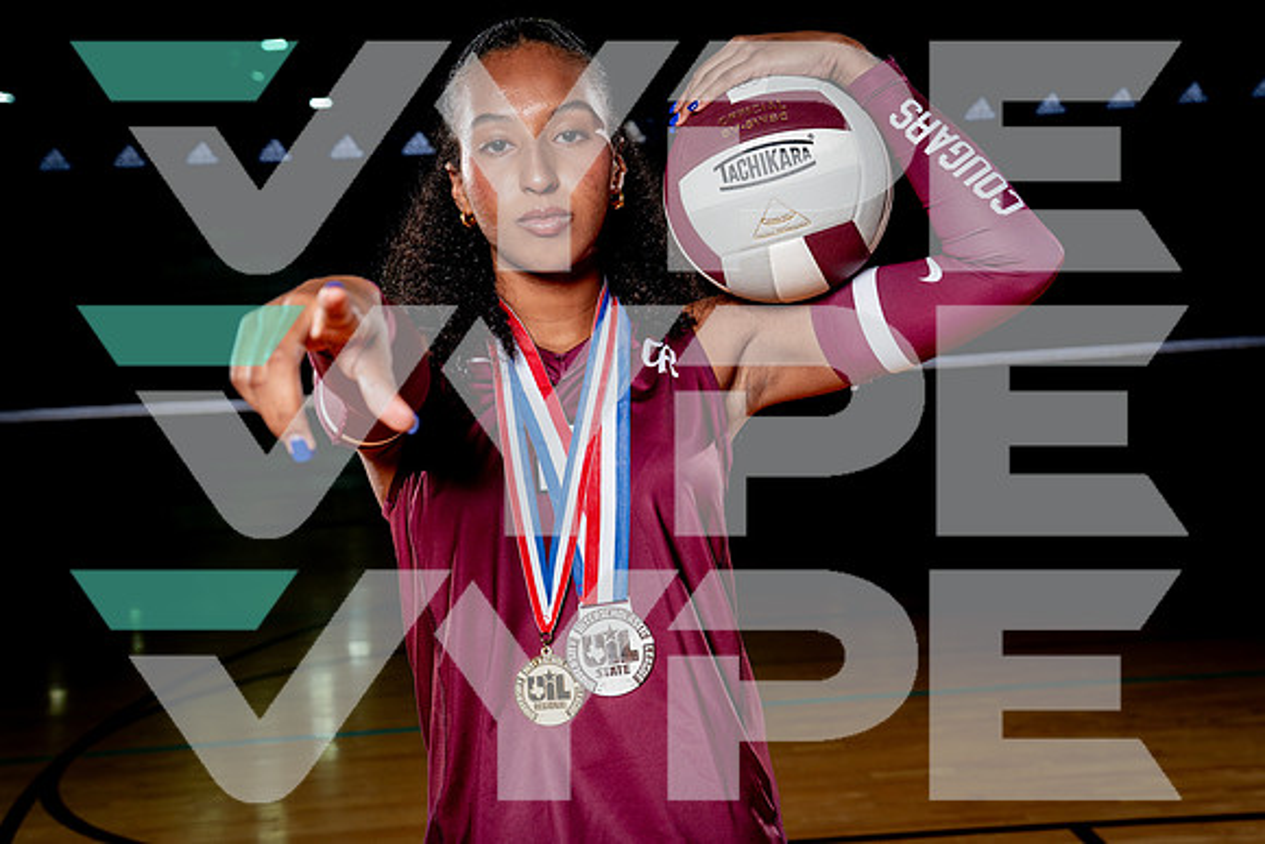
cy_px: 422
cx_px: 632
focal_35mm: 51
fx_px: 1801
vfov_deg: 26.4
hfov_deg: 38.7
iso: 250
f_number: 5.6
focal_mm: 48
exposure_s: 1/250
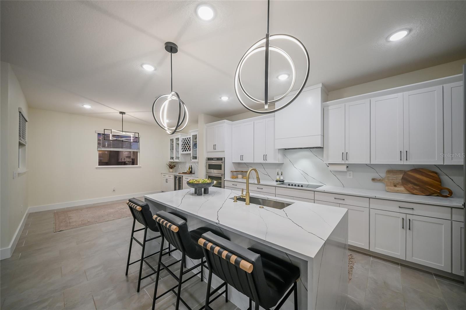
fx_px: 155
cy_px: 155
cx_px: 233
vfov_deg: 90.0
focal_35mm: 12
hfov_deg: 112.6
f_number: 8
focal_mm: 12
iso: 800
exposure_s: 1/20
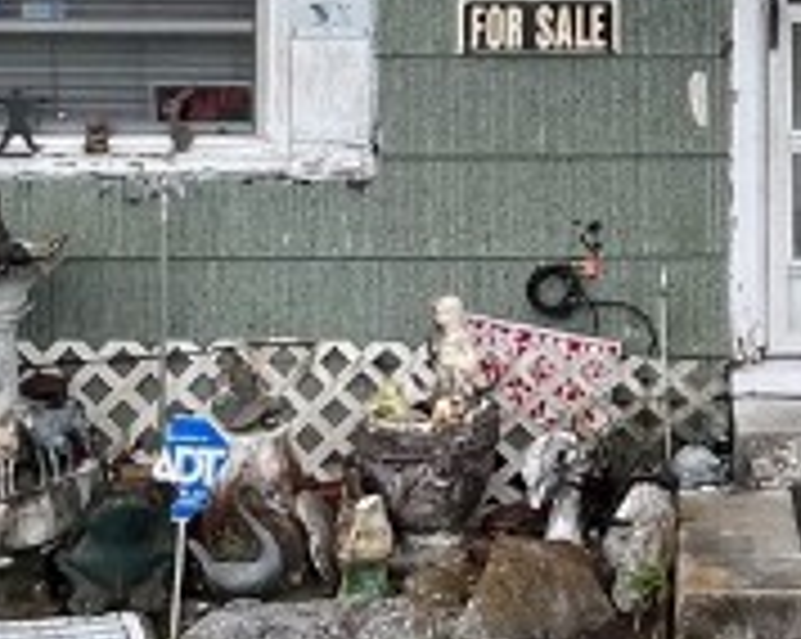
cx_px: 774
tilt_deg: +0.5
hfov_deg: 25.0
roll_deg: -0.2
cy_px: -58
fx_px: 1729
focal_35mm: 73
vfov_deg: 20.0
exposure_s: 1/388
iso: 32
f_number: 1.8
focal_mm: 1.57
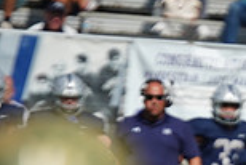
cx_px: 181
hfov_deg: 1.8
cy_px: 190
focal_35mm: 1130
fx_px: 7729
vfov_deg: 1.2
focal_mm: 300
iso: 400
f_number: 2.8
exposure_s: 1/8000
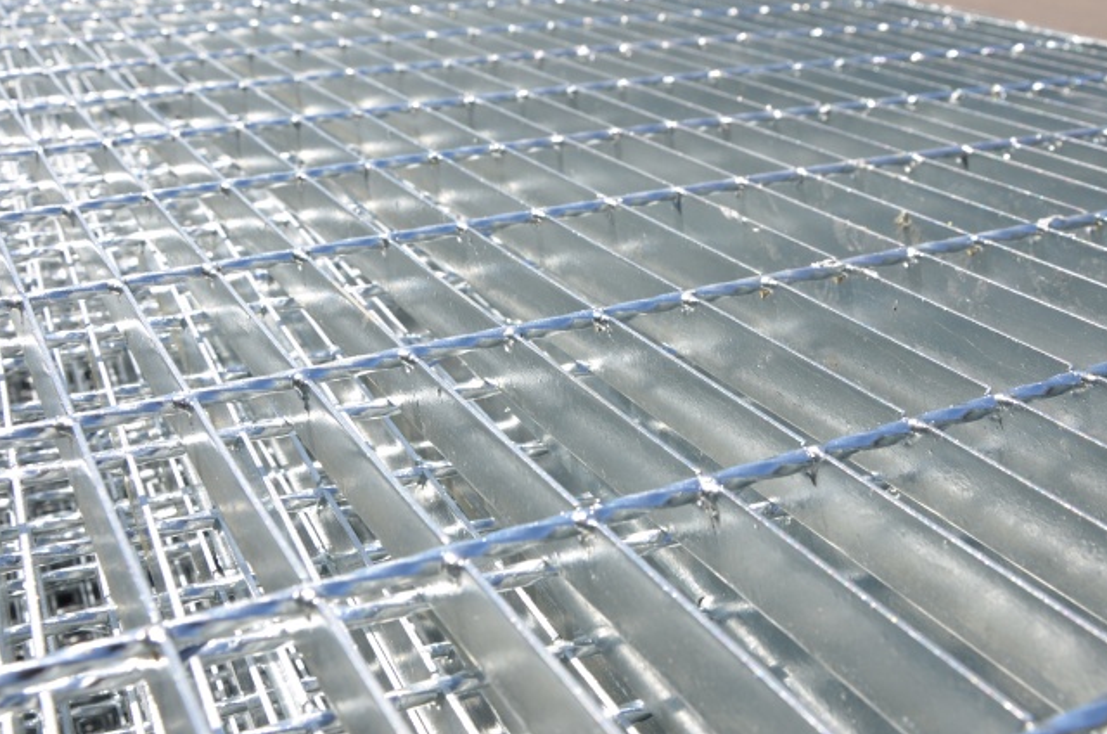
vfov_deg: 29.7
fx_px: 1381
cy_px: 365
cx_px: 593
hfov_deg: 43.7
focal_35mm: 45
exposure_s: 1/250
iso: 100
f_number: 8
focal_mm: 24
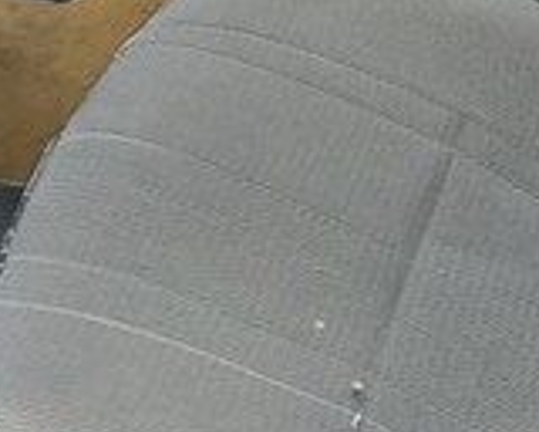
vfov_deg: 13.1
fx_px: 1803
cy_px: -147
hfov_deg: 17.0
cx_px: 303
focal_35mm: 113
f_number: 1.9
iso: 250
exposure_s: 1/15
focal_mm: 3.7
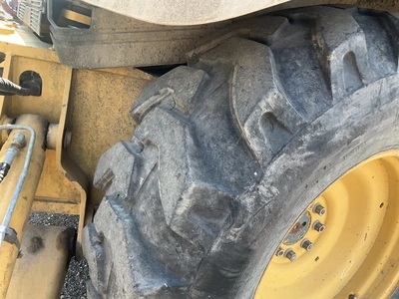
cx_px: 200
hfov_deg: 61.7
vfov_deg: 48.2
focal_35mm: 29
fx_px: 334
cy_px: 150
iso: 20
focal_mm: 3
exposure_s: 1/122
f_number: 1.8
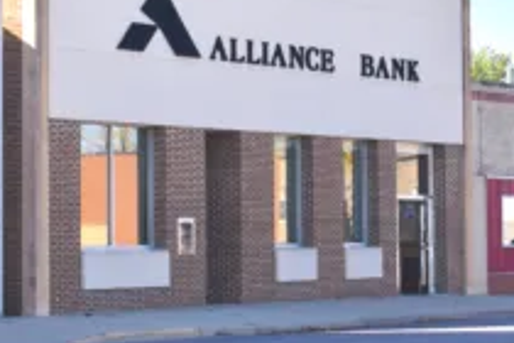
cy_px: 96
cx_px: 284
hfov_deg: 15.2
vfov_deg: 10.1
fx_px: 1927
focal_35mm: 135
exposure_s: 1/250
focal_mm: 42
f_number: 8
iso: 160
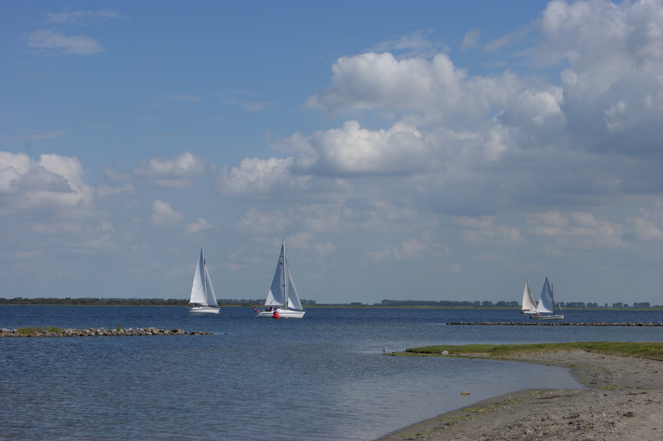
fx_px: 1518
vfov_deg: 16.5
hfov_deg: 24.6
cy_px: 220
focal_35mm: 82
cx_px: 332
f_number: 13
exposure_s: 1/320
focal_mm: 55
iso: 100
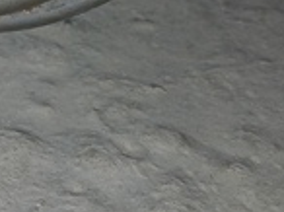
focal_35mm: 114
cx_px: -93
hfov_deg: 16.3
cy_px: -133
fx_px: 934
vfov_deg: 12.2
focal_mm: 3.98
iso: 40
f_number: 1.8
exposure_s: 1/100
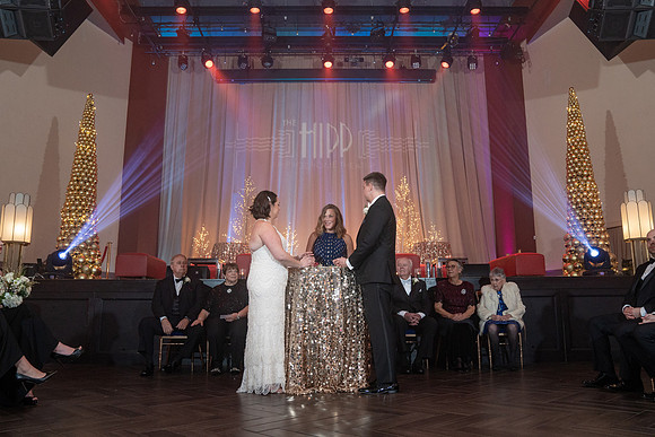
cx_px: 332
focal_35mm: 29
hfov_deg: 62.9
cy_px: 211
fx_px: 535
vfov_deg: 44.4
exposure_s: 1/160
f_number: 4
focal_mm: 28
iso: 2500
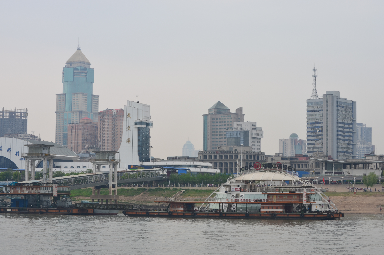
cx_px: 192
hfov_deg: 24.7
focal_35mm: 82
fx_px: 878
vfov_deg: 16.5
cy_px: 128
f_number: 11
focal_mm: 55
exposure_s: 1/125
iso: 140
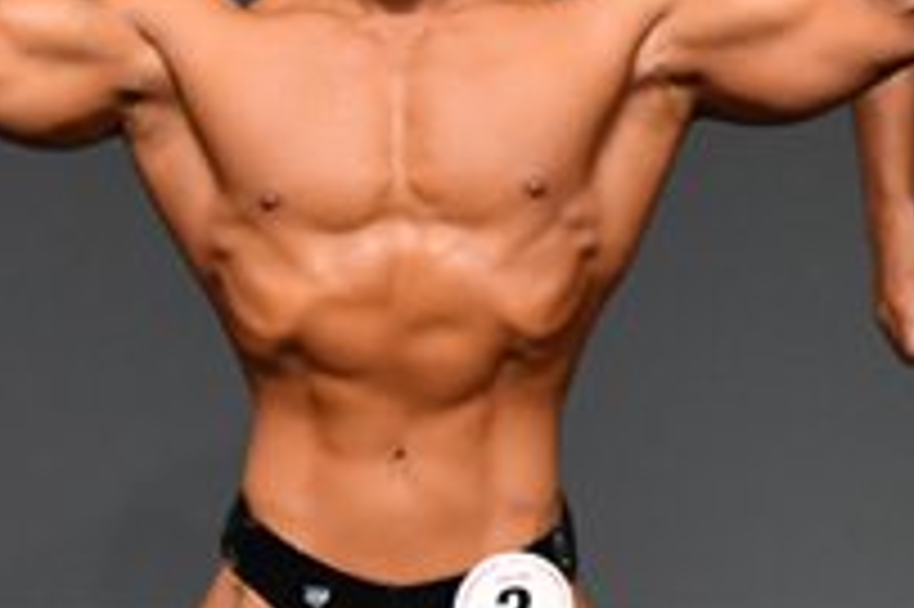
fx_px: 33384
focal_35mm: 1316
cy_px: 635
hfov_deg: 1.6
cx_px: -65
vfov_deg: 1.0
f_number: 5.6
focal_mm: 230
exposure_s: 1/400
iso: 2500
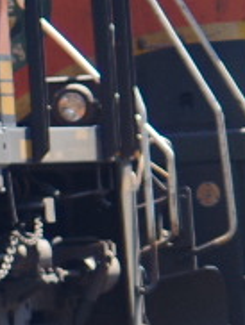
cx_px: -891
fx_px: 10008
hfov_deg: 1.4
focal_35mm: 1063
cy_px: 355
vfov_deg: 1.9
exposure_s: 1/200
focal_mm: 70
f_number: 4.5
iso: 100
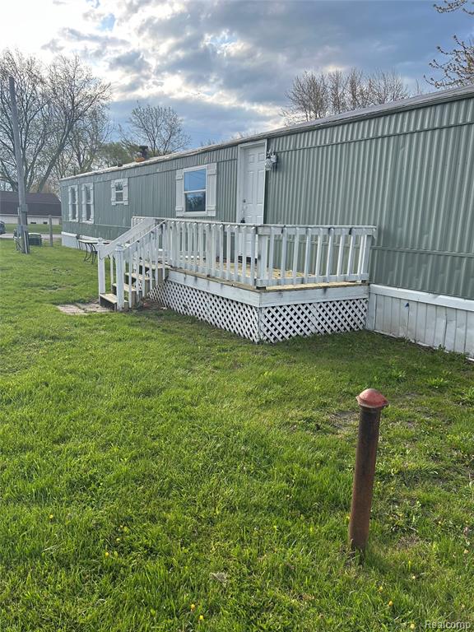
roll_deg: -2.6
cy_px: 316
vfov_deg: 67.3
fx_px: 475
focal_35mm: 26
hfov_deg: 53.1
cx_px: 237
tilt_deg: -11.8
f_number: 1.5
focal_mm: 5.7
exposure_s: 1/1344
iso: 50
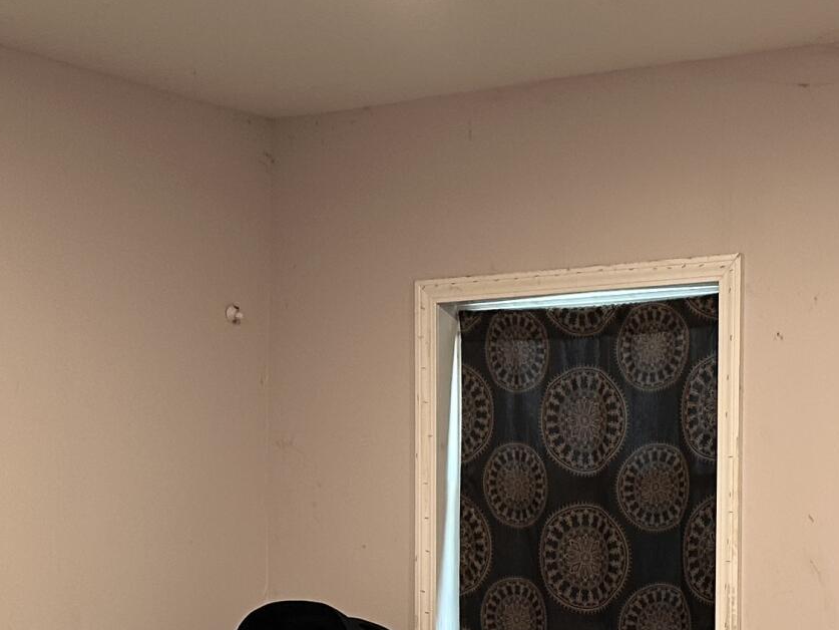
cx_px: 605
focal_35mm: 86
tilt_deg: +0.0
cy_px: 563
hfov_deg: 22.6
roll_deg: -0.8
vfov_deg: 16.9
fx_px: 2085
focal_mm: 6.86
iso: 160
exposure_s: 1/60
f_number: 1.78
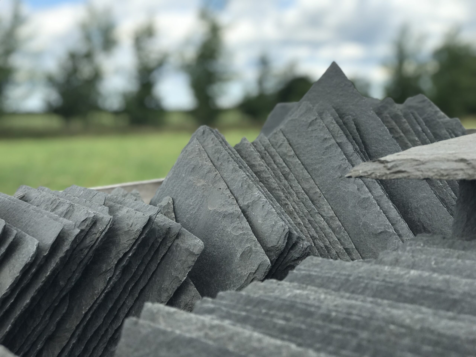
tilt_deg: -4.0
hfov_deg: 33.8
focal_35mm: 57
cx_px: 238
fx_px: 784
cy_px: 178
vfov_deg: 25.7
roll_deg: +1.4
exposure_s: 1/595
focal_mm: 6.6
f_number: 2.8
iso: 20
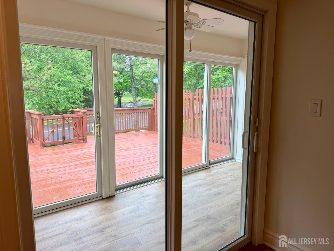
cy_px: 126
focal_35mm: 24
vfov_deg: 56.8
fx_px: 232
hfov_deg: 71.6
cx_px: 167
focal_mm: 6.76
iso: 64
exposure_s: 1/150
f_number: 1.78
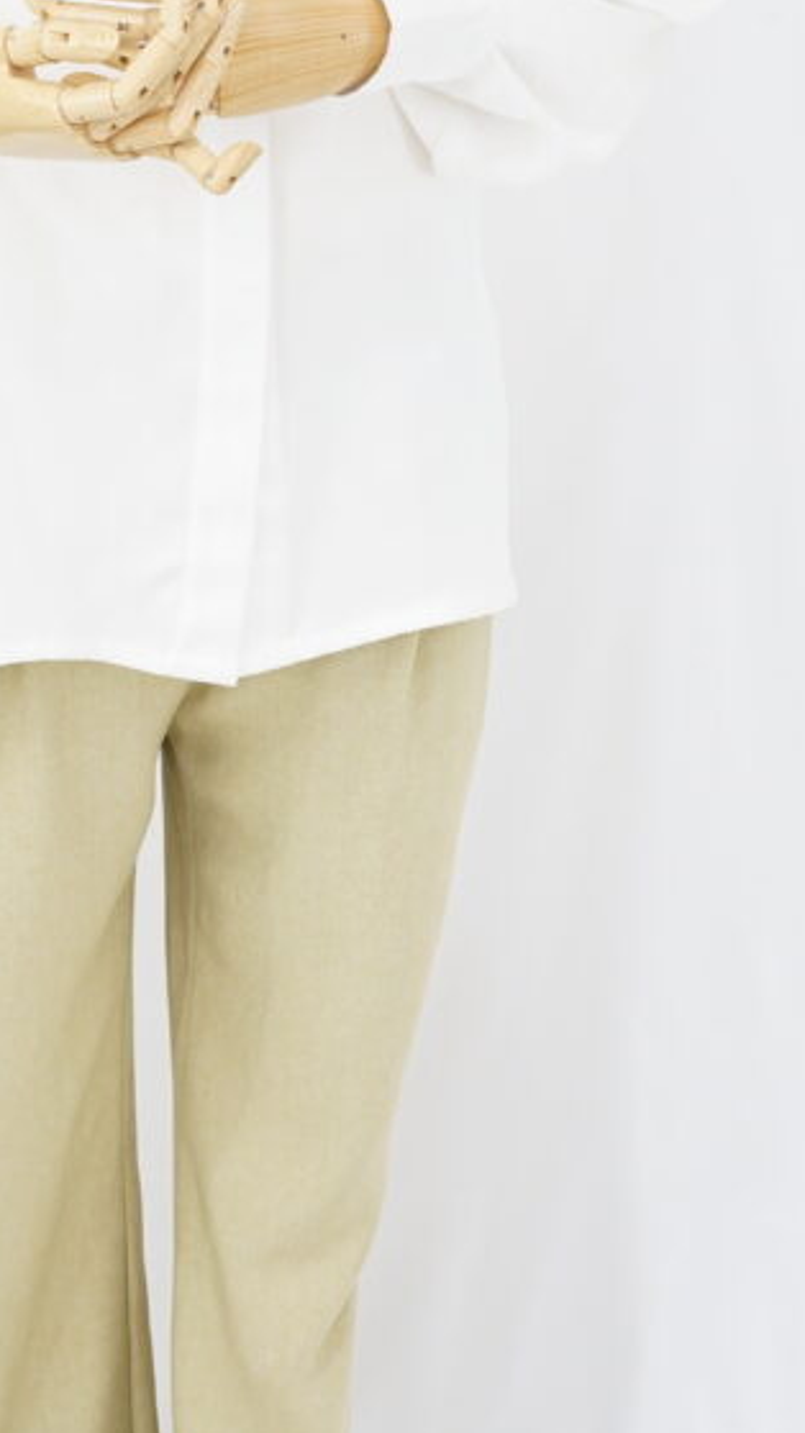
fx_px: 3647
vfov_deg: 21.9
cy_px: 279
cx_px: 47
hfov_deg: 12.5
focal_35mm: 96
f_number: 9
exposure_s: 1/2.5
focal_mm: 50
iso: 640
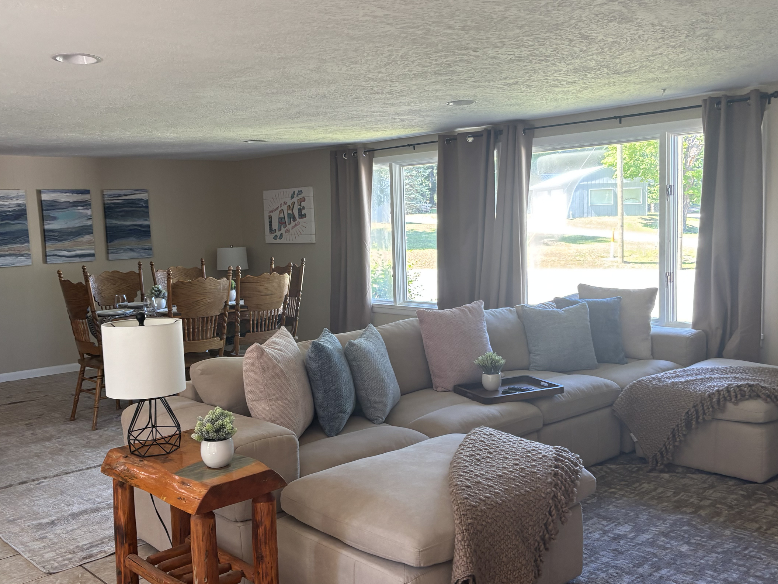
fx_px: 787
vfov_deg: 40.7
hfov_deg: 52.6
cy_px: 319
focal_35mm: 35
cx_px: 399
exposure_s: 1/99
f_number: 1.6
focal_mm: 5.96
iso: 125
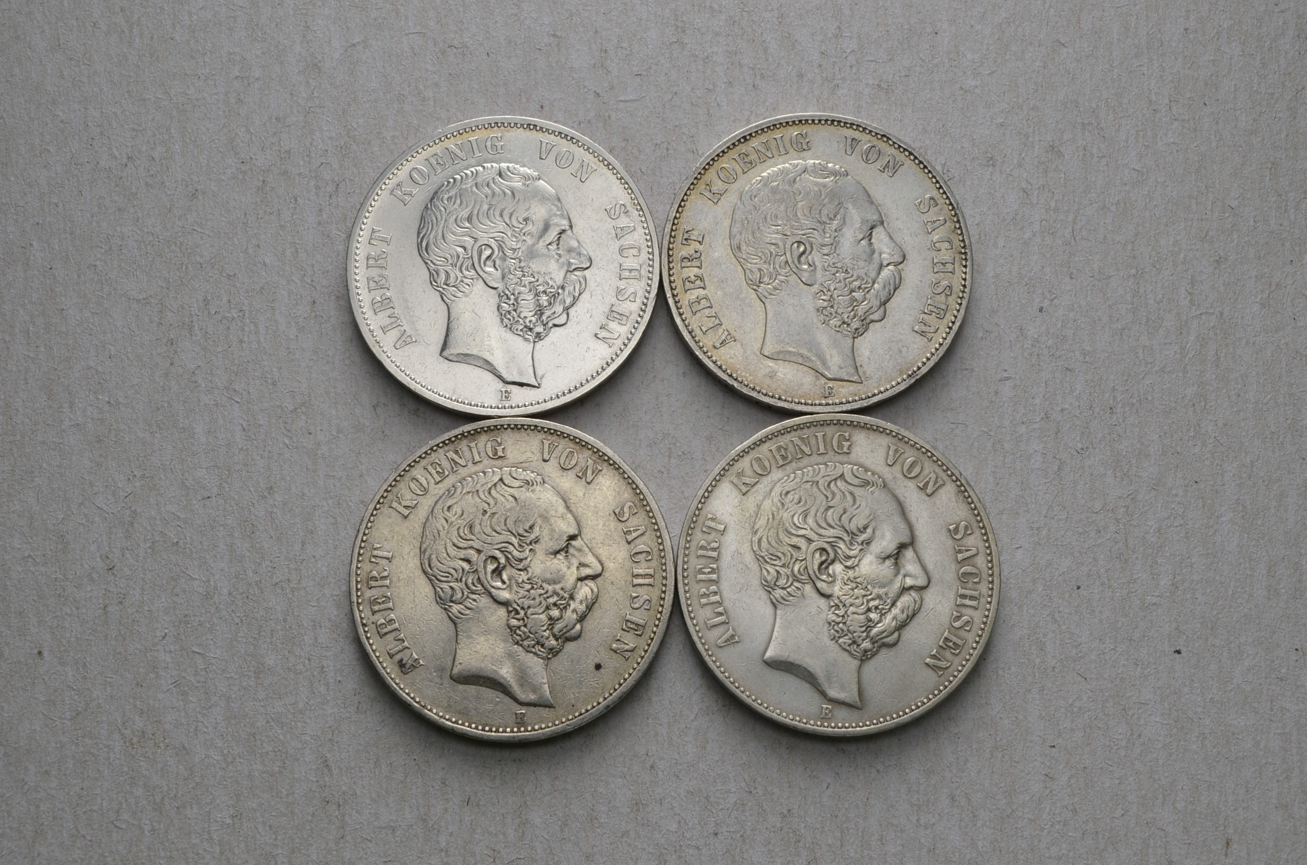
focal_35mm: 45
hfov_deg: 43.7
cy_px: 432
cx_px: 654
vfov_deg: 29.7
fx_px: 1630
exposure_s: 1/200
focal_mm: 30
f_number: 14
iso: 400
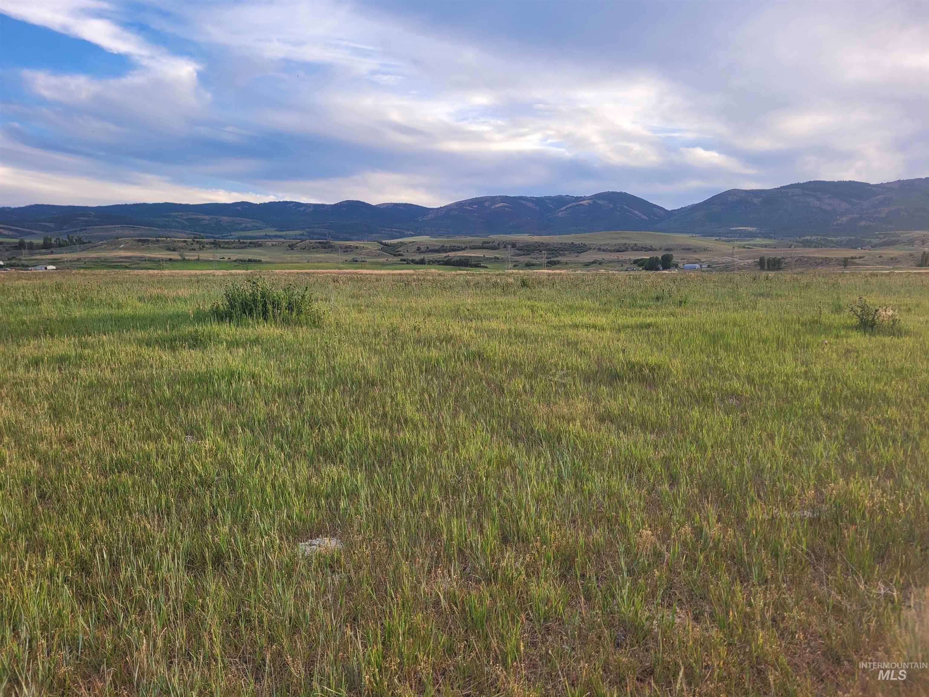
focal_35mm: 26
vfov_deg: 53.1
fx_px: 698
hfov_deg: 67.3
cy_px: 348
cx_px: 464
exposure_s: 1/523
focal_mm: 5.4
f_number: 1.8
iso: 40
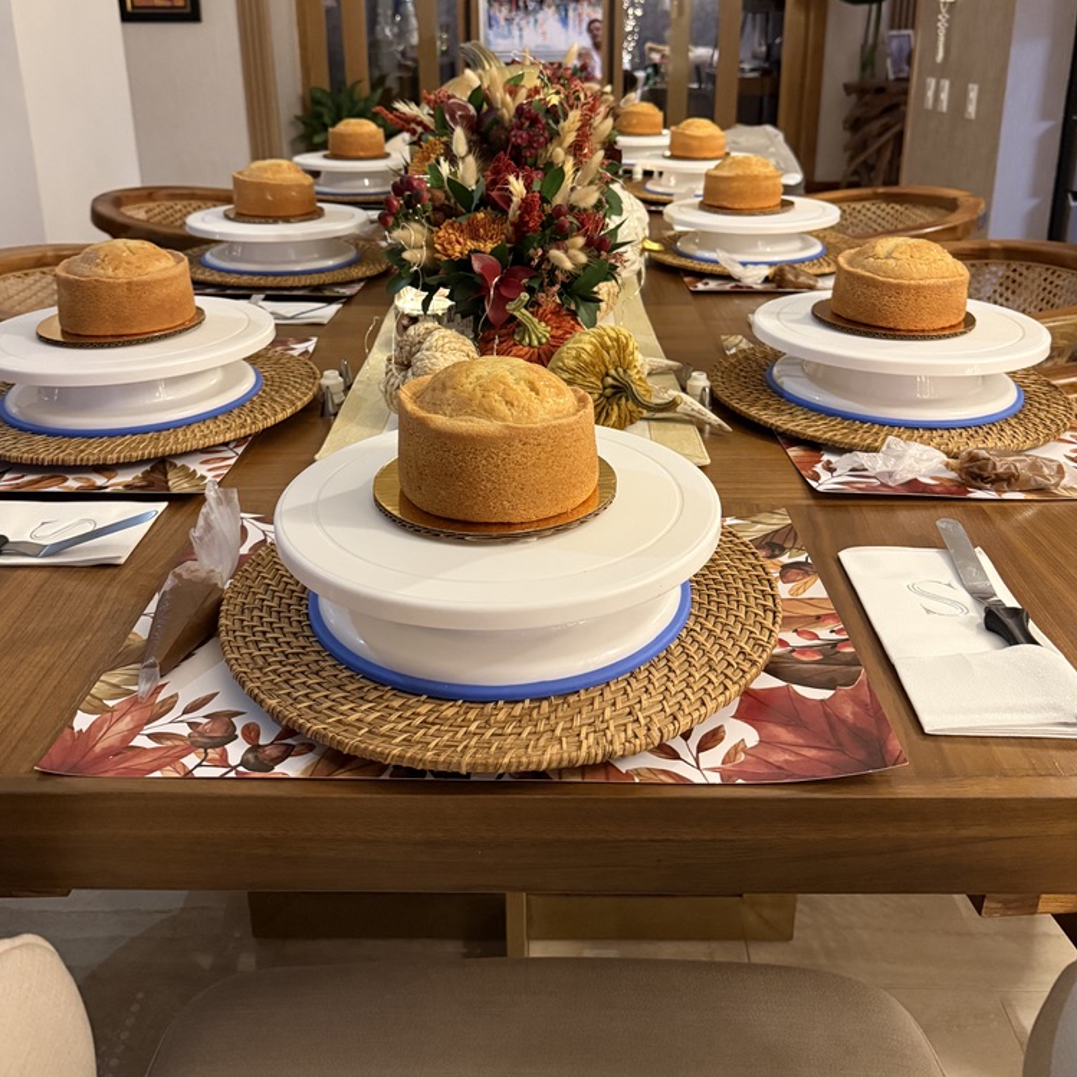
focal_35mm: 29
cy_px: 364
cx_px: 529
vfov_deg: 54.6
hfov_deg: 55.6
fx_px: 1021
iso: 800
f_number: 1.78
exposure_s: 1/60
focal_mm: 6.76
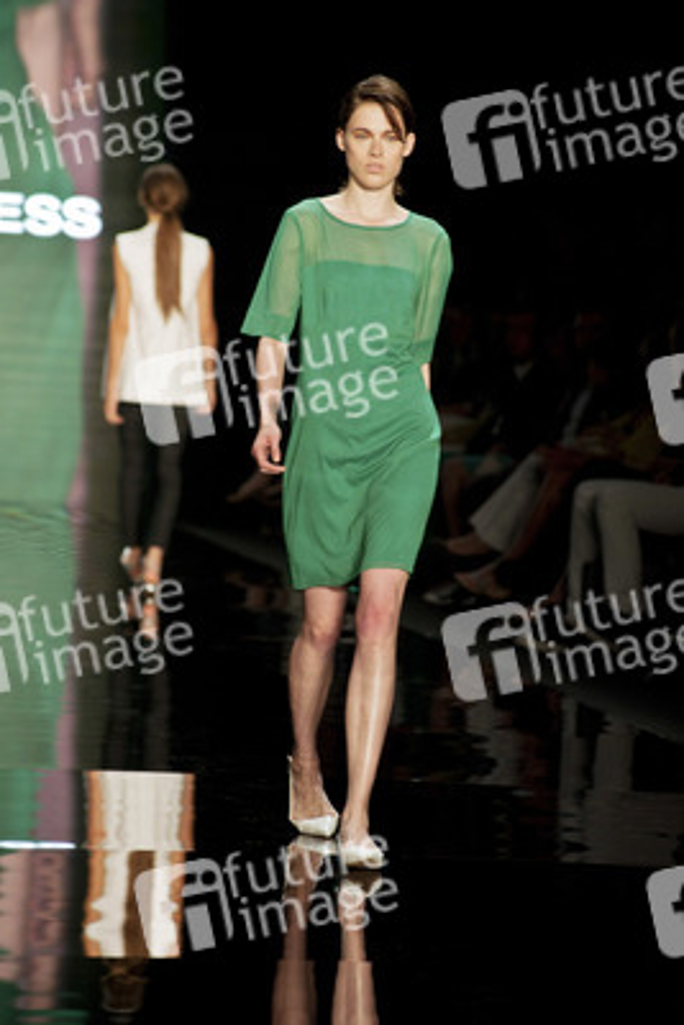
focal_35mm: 200
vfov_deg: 10.3
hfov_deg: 6.9
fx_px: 5695
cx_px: 342
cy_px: 512
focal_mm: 200
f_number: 6.3
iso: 1600
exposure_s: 1/200
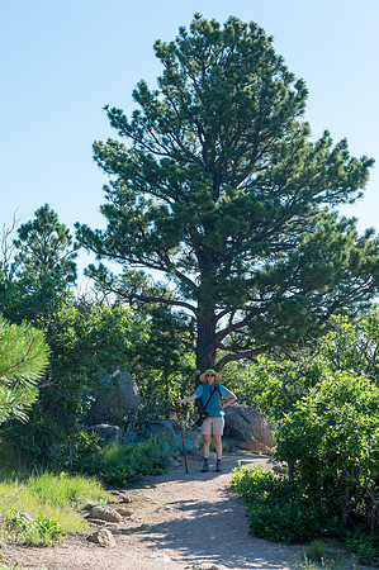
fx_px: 1108
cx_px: 190
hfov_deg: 19.4
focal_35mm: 70
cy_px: 285
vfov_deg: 28.9
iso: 280
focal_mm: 70
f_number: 9
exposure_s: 1/400
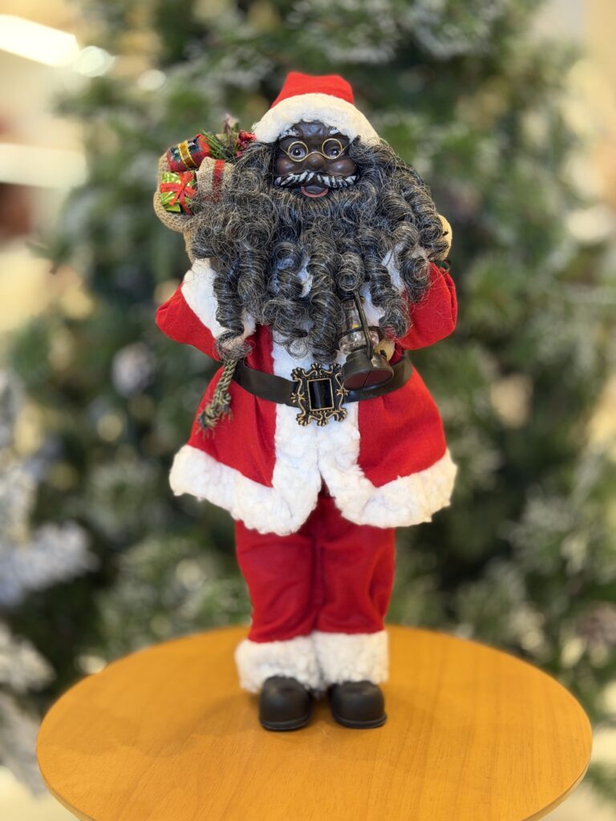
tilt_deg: -9.2
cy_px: 410
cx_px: 308
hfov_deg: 30.3
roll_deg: -1.5
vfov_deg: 39.7
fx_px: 1139
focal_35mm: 48
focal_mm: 6.76
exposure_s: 1/60
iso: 200
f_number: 1.78
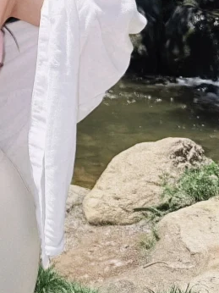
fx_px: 845
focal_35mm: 100
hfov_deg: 13.3
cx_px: -172
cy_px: -118
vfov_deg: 18.0
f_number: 1.78
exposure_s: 1/3021
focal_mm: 6.76
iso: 100
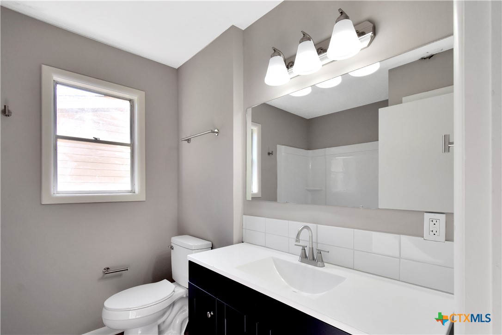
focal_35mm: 15
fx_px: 209
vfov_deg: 77.3
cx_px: 251
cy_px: 168
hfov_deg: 100.4
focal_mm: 10
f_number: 8
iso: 360
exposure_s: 1/250
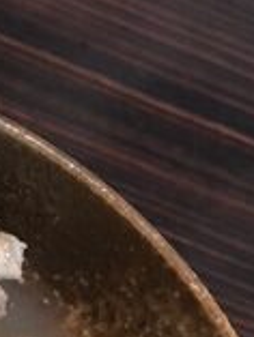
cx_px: -185
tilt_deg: -59.2
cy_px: 457
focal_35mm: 118
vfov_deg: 15.7
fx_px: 1153
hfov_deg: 11.7
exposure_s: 1/30
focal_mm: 4.15
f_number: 2.2
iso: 160
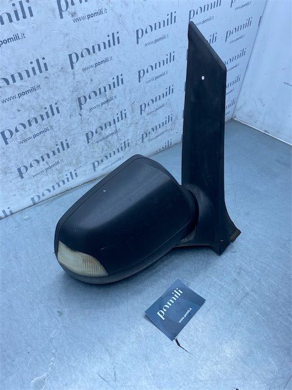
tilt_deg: -39.0
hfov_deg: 53.1
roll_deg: -7.5
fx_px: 292
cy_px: 195
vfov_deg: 67.3
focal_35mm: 26
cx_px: 146
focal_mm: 4.25
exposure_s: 1/782
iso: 32
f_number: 1.8
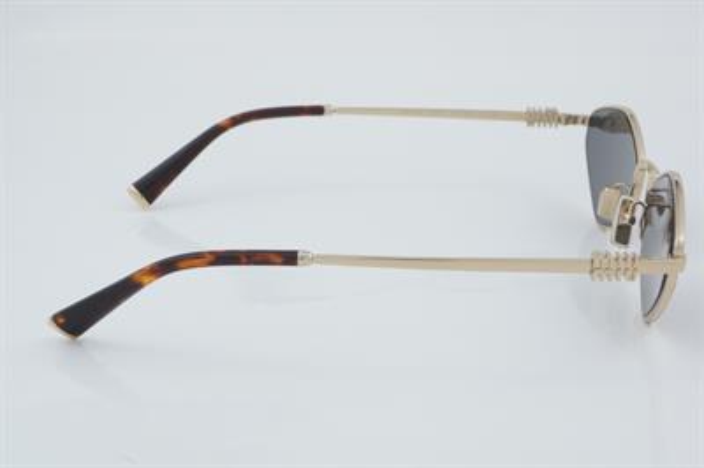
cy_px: 234
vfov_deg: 18.2
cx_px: 352
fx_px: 1465
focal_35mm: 75
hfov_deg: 27.0
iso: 100
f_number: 32
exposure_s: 1/4
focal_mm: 50
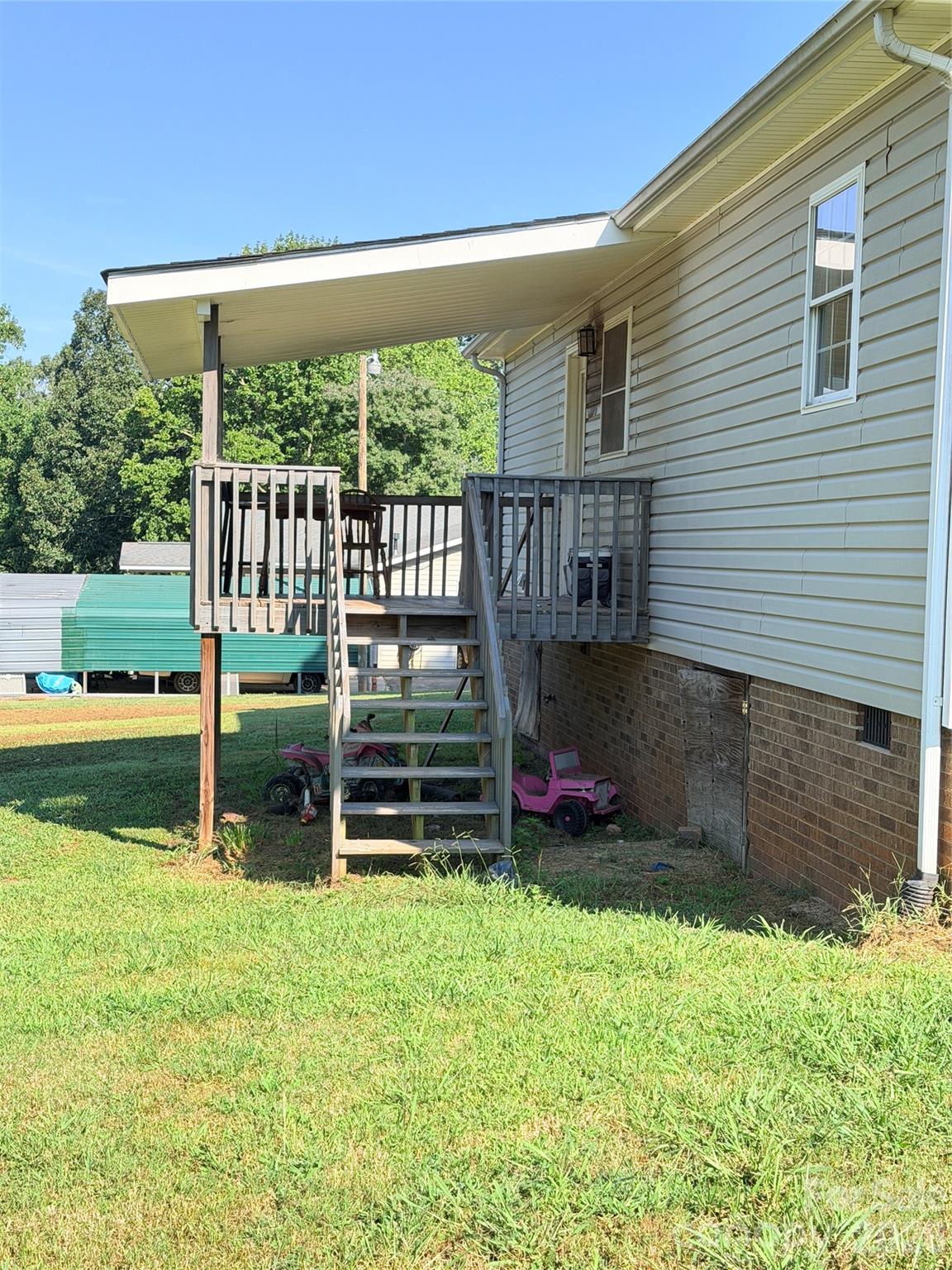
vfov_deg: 39.7
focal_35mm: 48
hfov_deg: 30.3
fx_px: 1760
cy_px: 635
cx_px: 476
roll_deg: -1.1
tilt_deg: -3.2
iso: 100
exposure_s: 1/1642
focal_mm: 6.76
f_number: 1.78
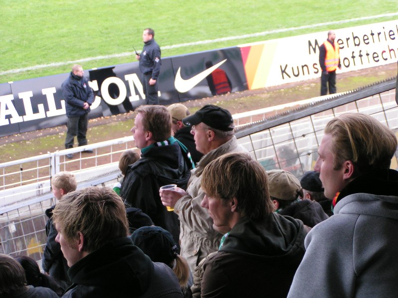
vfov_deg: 14.2
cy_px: 149
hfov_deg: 18.9
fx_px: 1196
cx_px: 199
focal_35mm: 104
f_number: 3.5
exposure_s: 1/125
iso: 125
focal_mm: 15.9
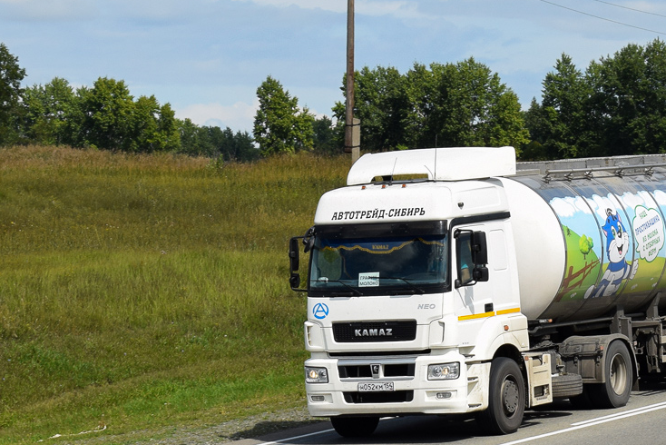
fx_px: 2495
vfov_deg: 10.2
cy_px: 212
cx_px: 483
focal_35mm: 135
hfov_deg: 15.2
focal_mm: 55
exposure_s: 1/400
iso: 200
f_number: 10
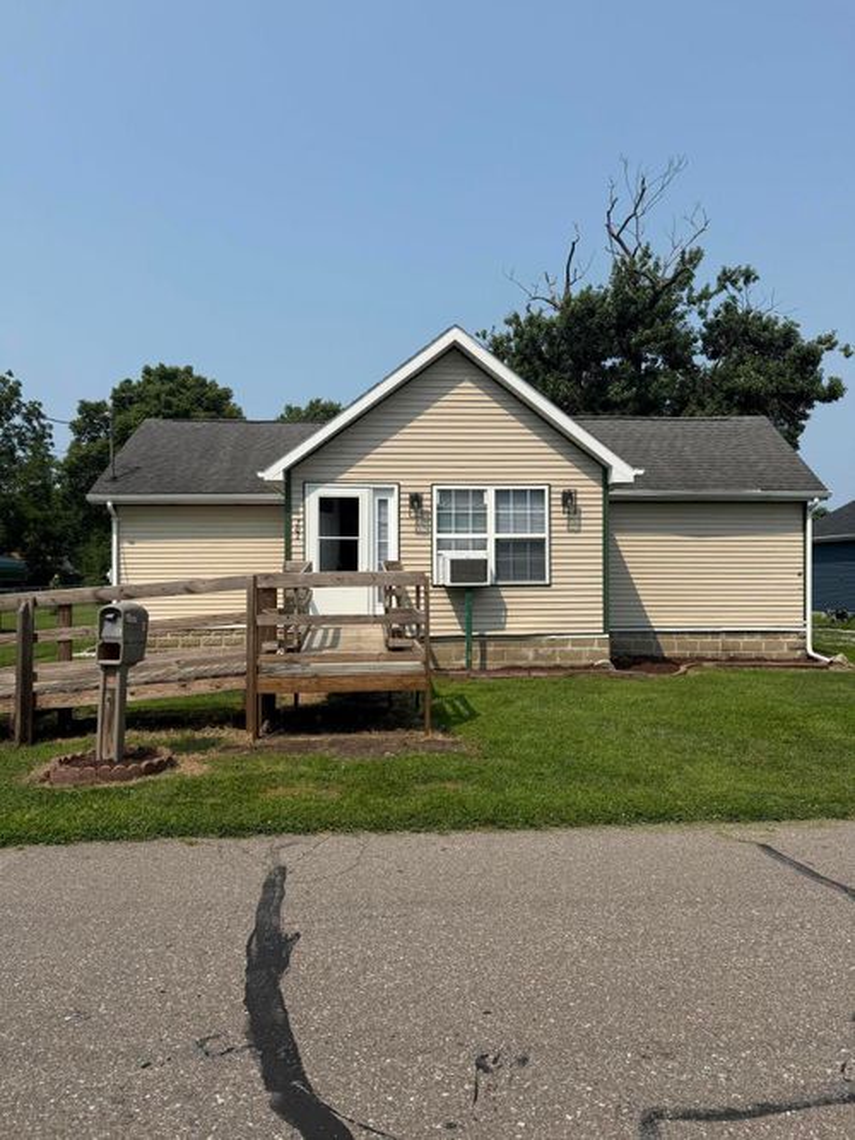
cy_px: 570
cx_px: 428
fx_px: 791
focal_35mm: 24
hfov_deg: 56.8
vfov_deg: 71.6
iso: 80
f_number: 1.78
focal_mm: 6.76
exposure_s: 1/5714
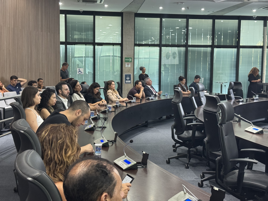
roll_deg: -0.9
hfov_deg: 39.7
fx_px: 372
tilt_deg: -4.8
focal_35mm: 48
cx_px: 134
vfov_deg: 30.3
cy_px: 100
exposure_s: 1/40
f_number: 1.78
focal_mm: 6.76
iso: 320
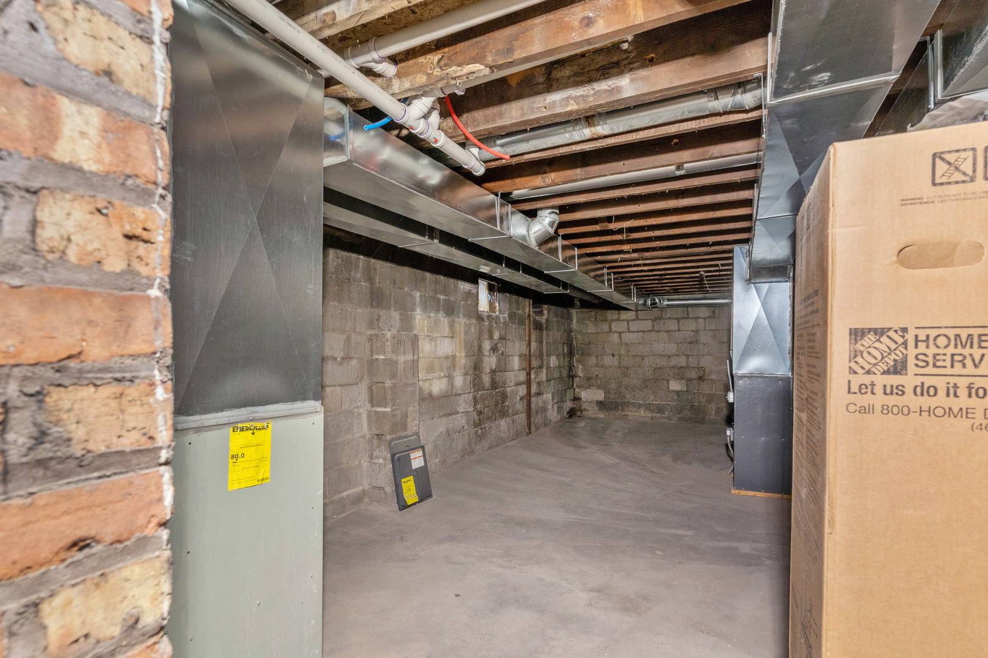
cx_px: 494
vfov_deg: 70.4
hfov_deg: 93.3
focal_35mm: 17
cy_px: 329
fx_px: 467
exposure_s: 1/8
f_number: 7.1
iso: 800
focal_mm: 17
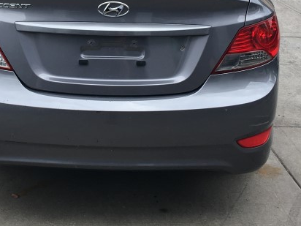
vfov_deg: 20.2
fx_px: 626
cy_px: 39
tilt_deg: -15.3
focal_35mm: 72
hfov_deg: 26.8
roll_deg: +0.9
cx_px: 91
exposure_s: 1/561
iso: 25
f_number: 2.2
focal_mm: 4.15
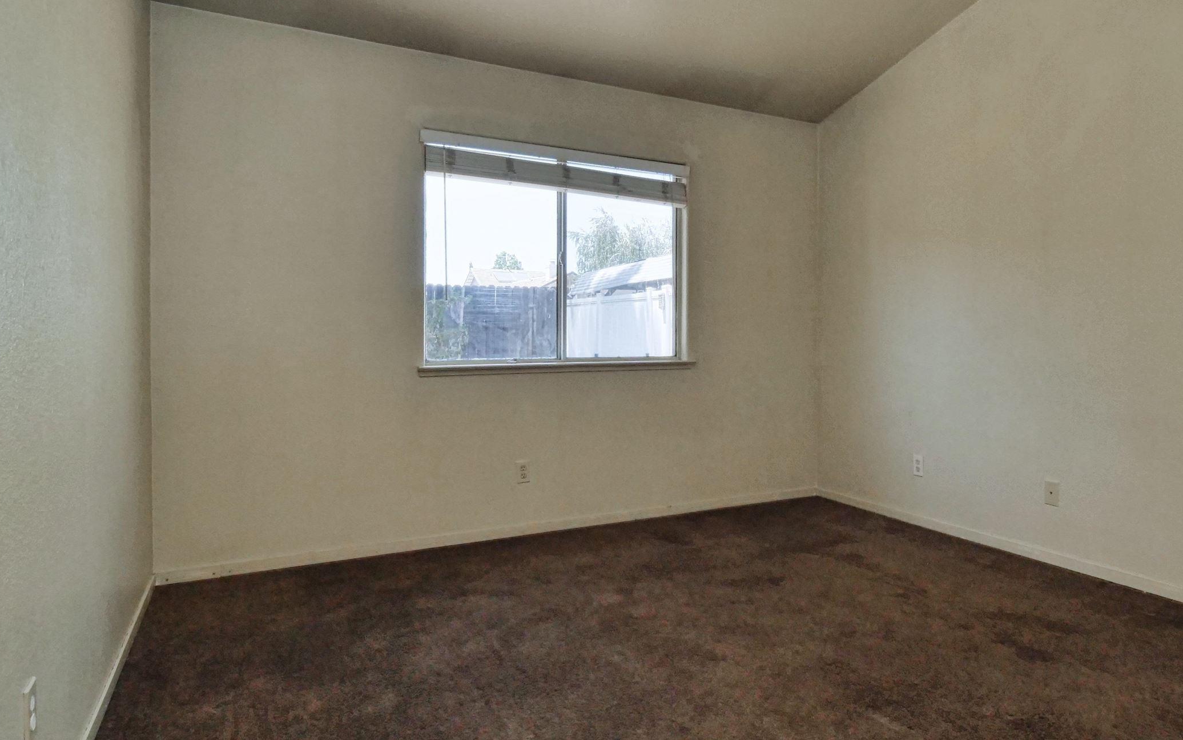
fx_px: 709
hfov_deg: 78.5
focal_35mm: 22
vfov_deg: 55.0
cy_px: 347
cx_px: 722
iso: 800
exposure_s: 1/125
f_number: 11
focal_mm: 7
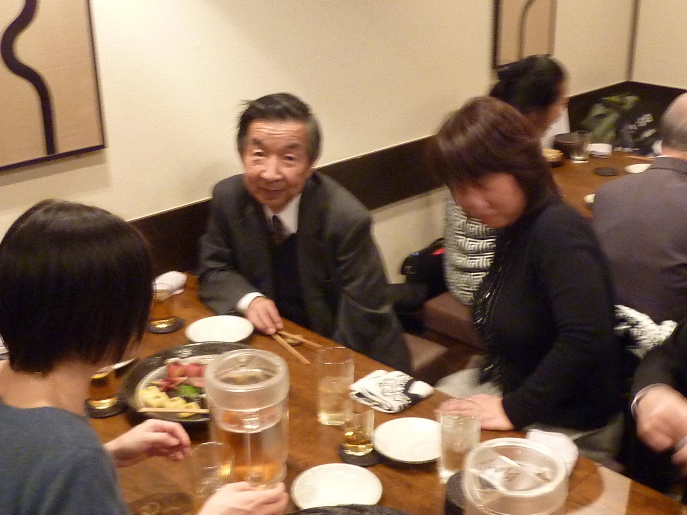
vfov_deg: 32.2
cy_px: 258
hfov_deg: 42.1
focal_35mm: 45
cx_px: 344
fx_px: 893
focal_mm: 4.1
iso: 400
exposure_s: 1/8
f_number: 3.3
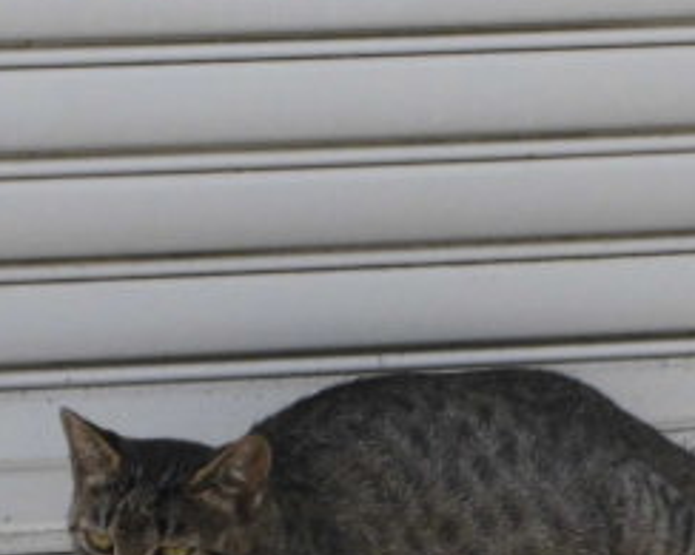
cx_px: 427
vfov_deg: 3.9
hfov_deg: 4.8
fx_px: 8224
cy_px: 527
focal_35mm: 400
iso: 100
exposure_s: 1/100
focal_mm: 27.6
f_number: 6.5
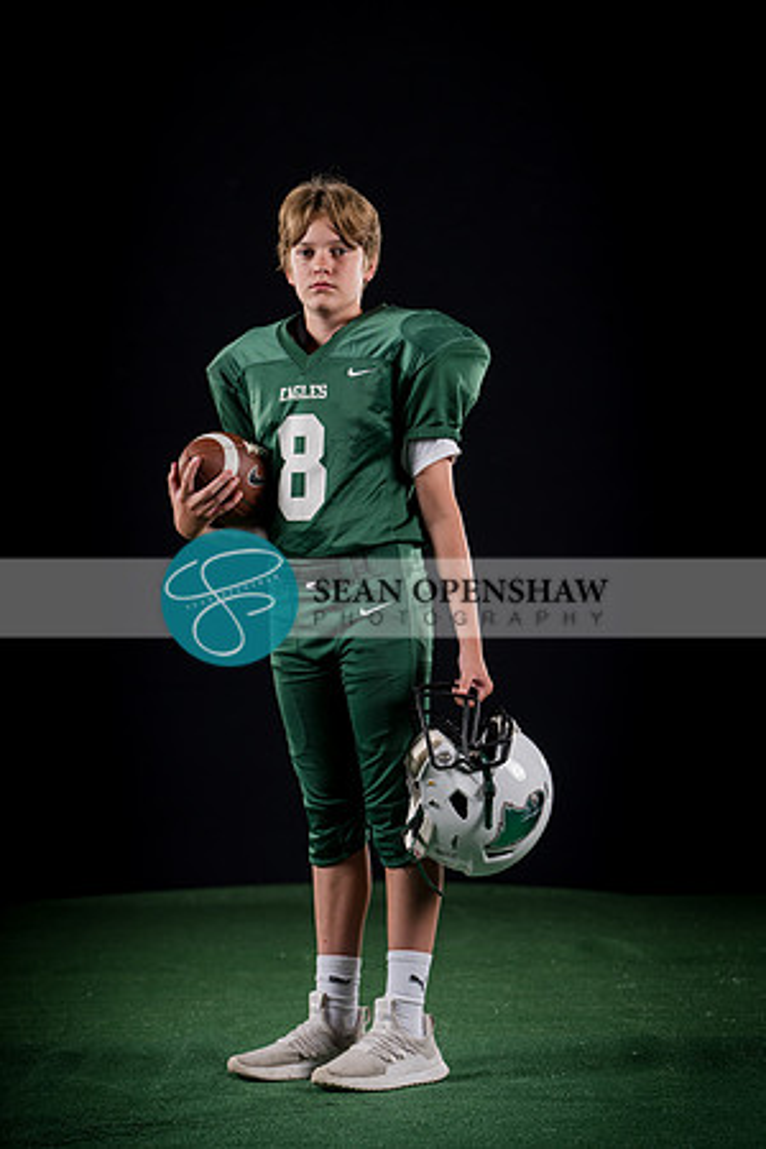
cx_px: 383
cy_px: 574
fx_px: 3223
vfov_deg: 20.2
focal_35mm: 101
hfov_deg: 13.6
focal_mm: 101
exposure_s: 1/160
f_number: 4
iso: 200
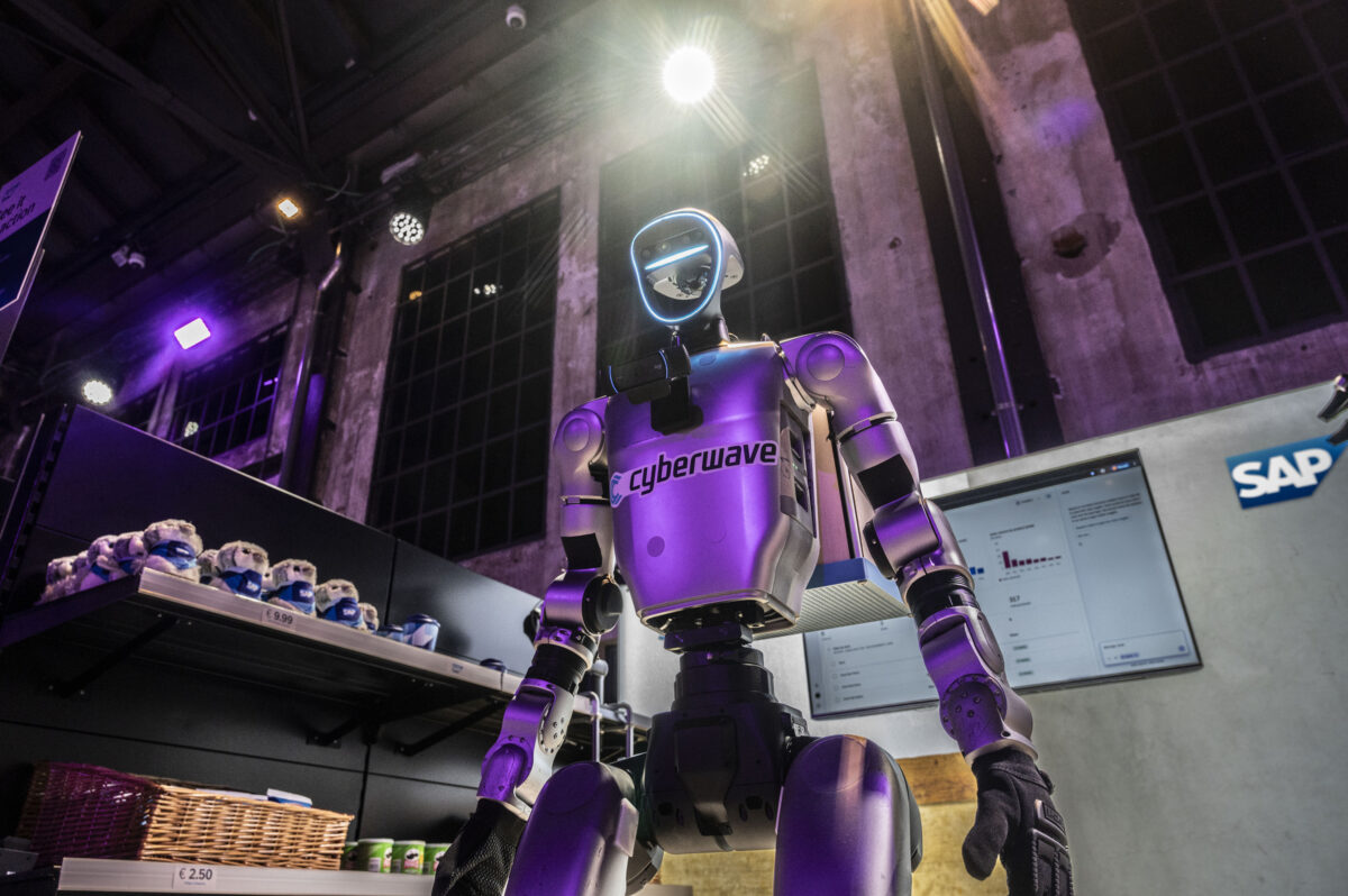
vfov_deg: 53.1
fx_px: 898
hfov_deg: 73.8
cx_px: 674
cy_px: 448
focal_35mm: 24
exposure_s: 1/160
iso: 3200
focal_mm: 24
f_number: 6.3
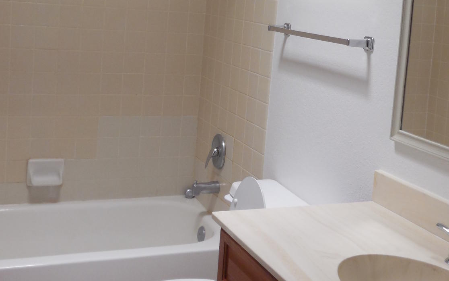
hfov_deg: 35.6
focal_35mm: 57
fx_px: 697
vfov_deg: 22.5
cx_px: 260
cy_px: 72
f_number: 3.2
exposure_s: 1/30
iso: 200
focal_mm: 5.3
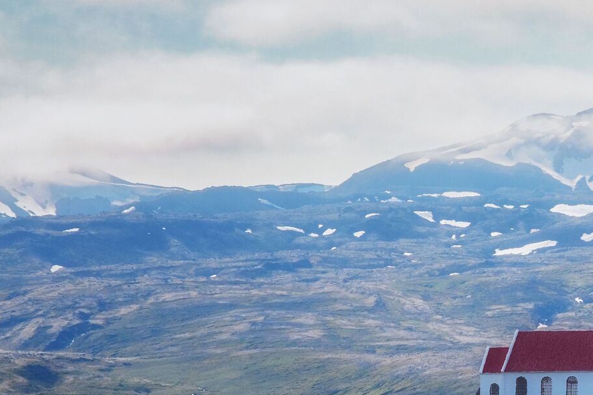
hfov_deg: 7.2
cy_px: 386
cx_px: 699
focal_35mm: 285
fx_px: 4694
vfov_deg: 4.8
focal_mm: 72.1
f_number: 13
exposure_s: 1/160
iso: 320
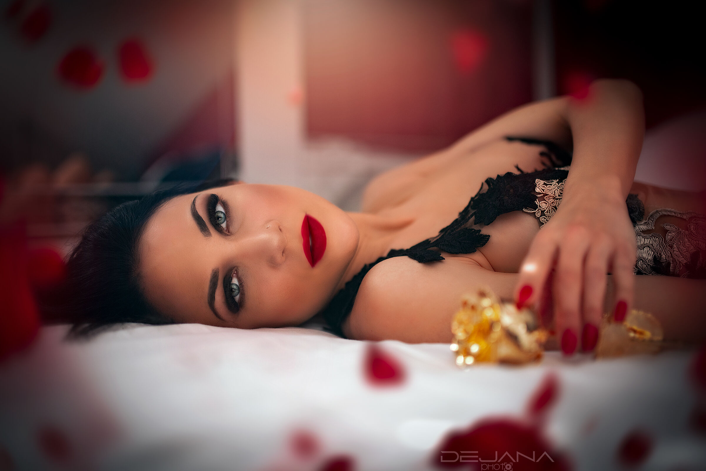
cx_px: 353
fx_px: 686
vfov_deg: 37.9
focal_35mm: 35
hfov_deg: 54.4
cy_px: 236
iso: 400
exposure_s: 1/400
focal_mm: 35
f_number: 1.6
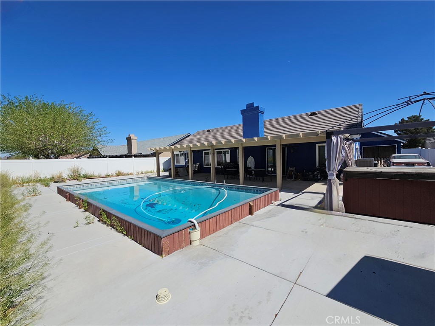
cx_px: 218
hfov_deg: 106.2
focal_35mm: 13
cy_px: 163
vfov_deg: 89.9
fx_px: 163
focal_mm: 2.2
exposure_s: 1/5000
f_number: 2.2
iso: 50
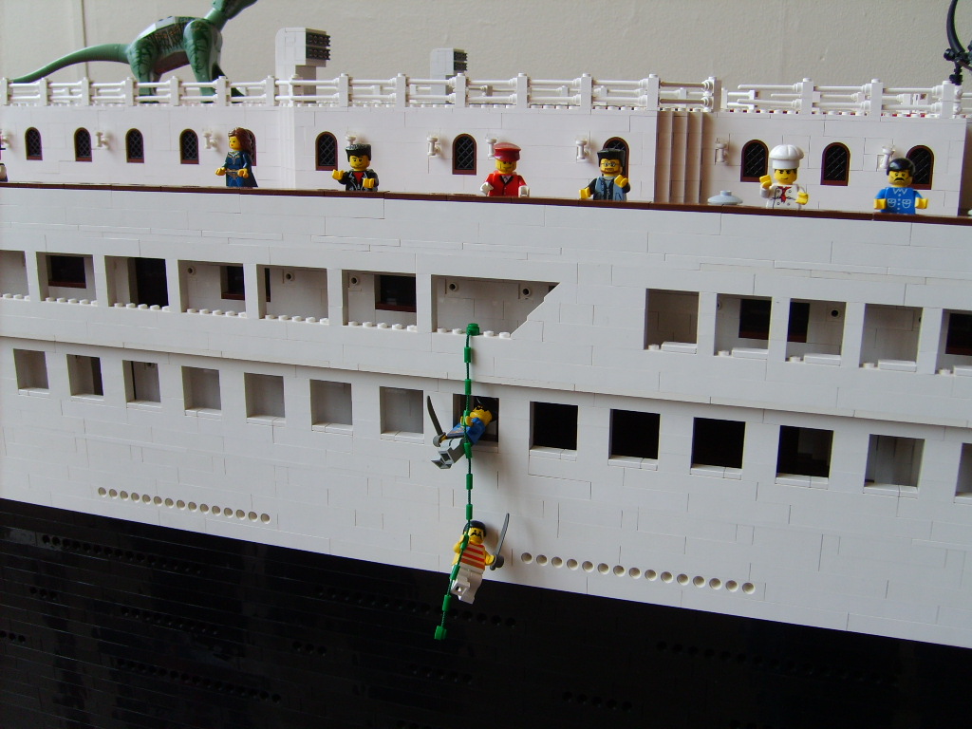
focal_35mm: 35
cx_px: 486
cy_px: 364
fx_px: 983
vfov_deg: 40.7
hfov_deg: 52.6
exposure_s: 1/30
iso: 50
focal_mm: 5.8
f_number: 2.8
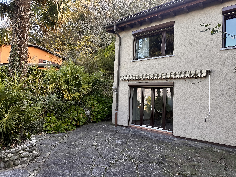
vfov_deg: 56.8
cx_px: 118
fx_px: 164
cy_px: 88
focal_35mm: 24
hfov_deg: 71.6
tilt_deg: +2.3
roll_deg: -3.0
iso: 64
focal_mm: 6.86
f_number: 1.78
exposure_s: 1/139
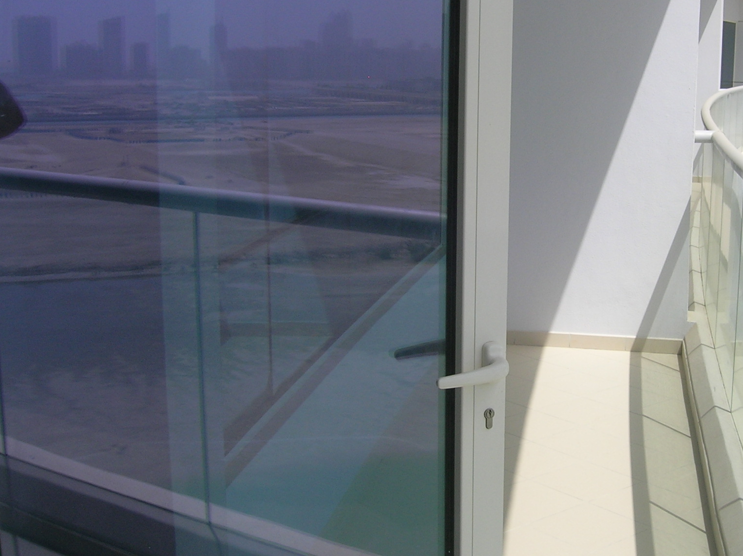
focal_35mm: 51
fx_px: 1094
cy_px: 279
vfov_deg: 28.5
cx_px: 546
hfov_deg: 36.7
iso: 50
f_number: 4.9
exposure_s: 1/463
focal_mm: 5.7
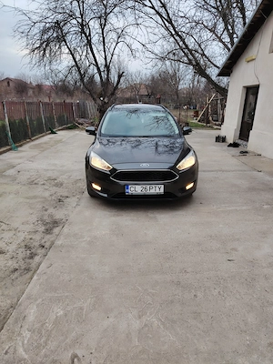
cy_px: 182
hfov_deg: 56.8
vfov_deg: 71.6
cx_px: 136
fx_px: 252
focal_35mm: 24
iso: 148
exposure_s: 1/100
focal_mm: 5.25
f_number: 1.75
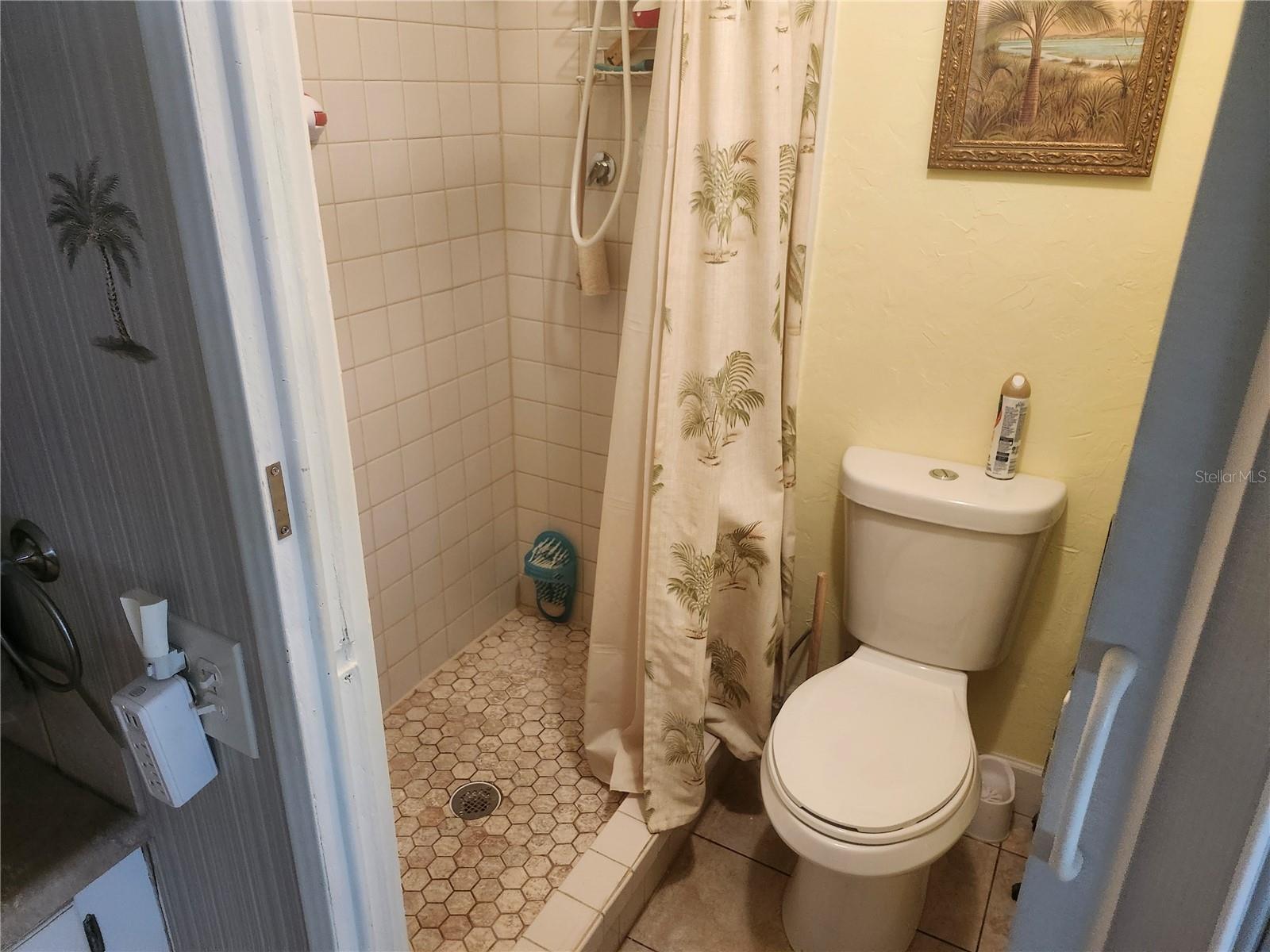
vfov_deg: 58.9
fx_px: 844
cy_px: 476
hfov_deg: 73.9
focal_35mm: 23
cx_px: 635
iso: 1000
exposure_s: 1/120
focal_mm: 5.54
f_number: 1.8
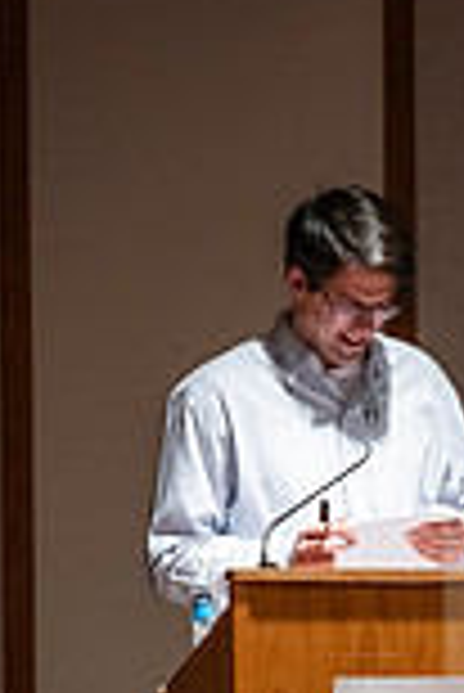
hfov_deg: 2.6
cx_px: 374
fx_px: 10146
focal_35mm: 526
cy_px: 765
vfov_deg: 3.9
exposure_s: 1/160
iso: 3200
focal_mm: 180
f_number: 3.2
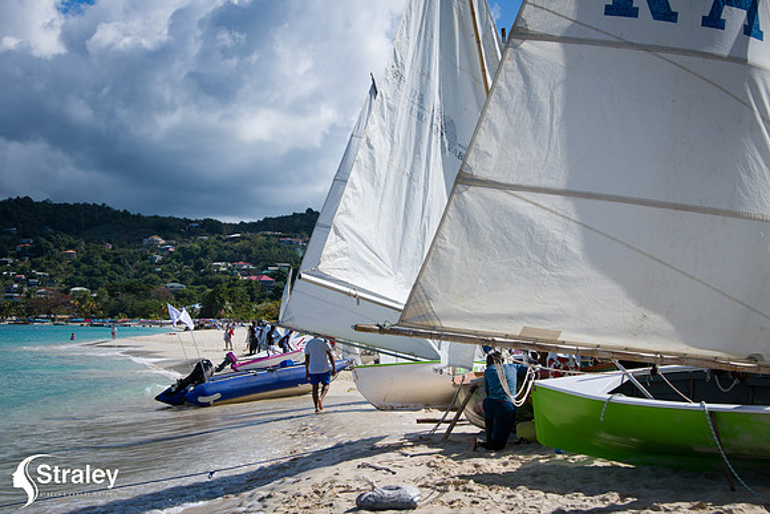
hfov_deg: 33.1
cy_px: 257
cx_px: 385
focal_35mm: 61
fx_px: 1296
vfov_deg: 22.4
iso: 64
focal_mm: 58
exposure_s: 1/320
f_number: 9
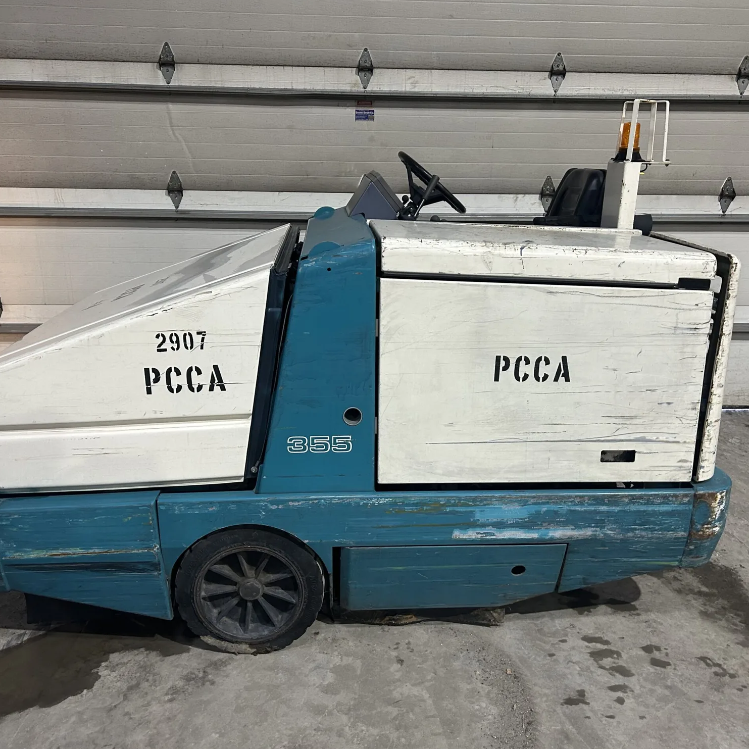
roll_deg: +0.2
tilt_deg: -16.7
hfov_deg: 52.5
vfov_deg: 52.5
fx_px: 759
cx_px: 374
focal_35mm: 31
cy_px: 375
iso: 160
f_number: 1.5
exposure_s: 1/60
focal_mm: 5.7
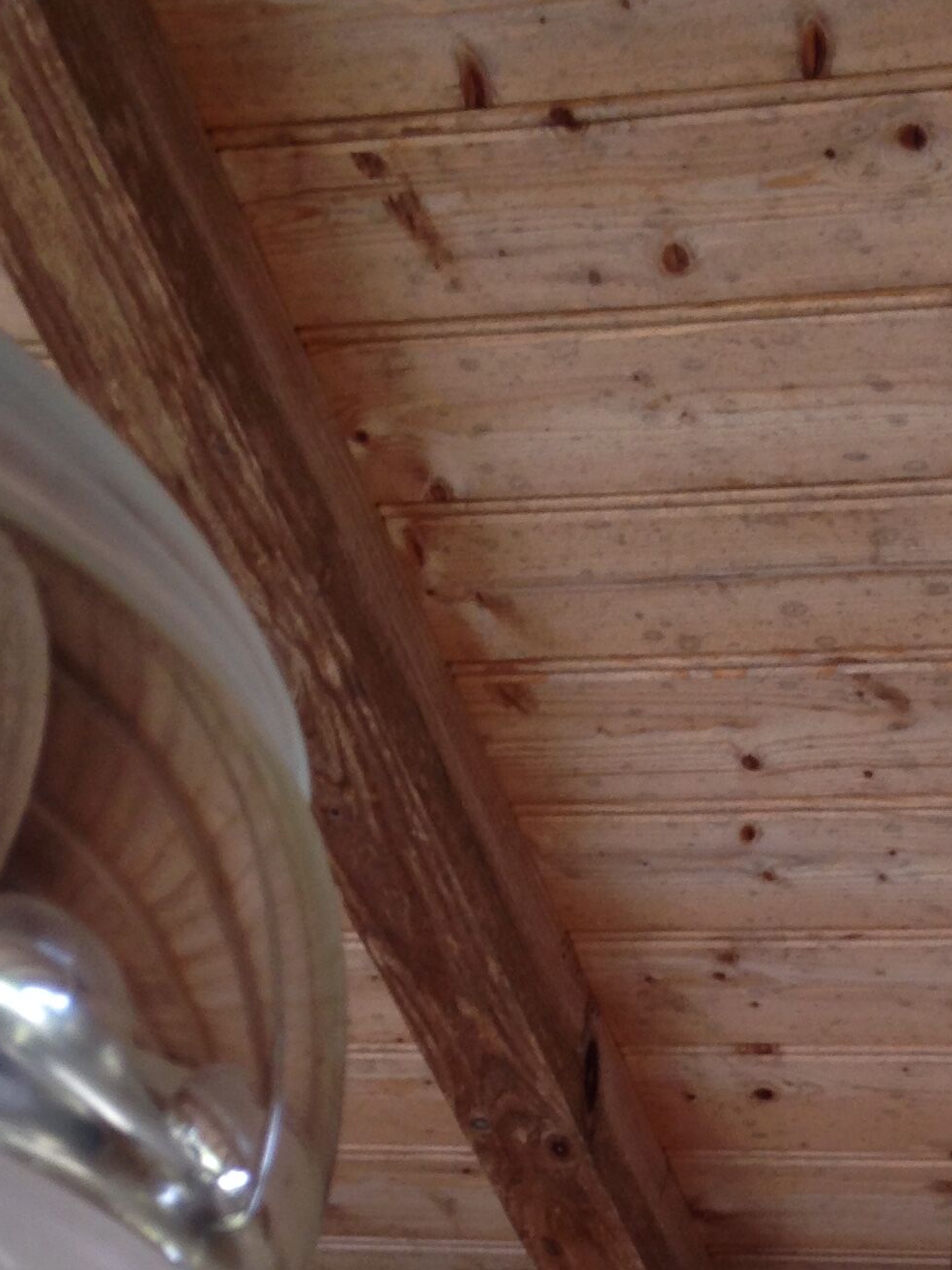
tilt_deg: +19.0
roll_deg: -5.1
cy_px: 1302
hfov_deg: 17.6
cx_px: 922
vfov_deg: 22.8
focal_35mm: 82
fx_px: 3008
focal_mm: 4.12
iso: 50
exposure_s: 1/60
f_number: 2.4
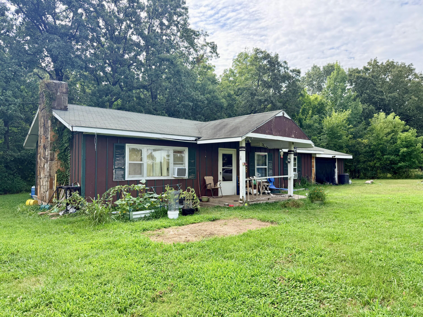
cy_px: 158
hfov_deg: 71.6
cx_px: 212
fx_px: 293
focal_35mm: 24
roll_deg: +0.9
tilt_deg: +1.3
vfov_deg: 56.8
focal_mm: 6.76
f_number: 1.78
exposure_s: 1/1855
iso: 100
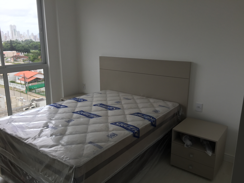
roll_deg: -0.7
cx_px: 122
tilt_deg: -15.4
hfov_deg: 61.7
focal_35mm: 29
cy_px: 92
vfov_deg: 48.2
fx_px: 204
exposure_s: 1/226
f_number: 2.2
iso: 32
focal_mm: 4.15
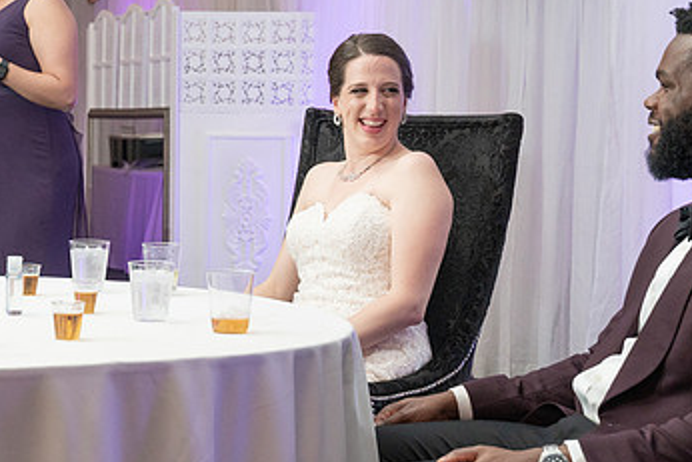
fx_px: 1673
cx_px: 252
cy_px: 181
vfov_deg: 15.7
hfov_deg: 23.3
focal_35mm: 87
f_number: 5.6
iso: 2000
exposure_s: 1/100
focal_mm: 46
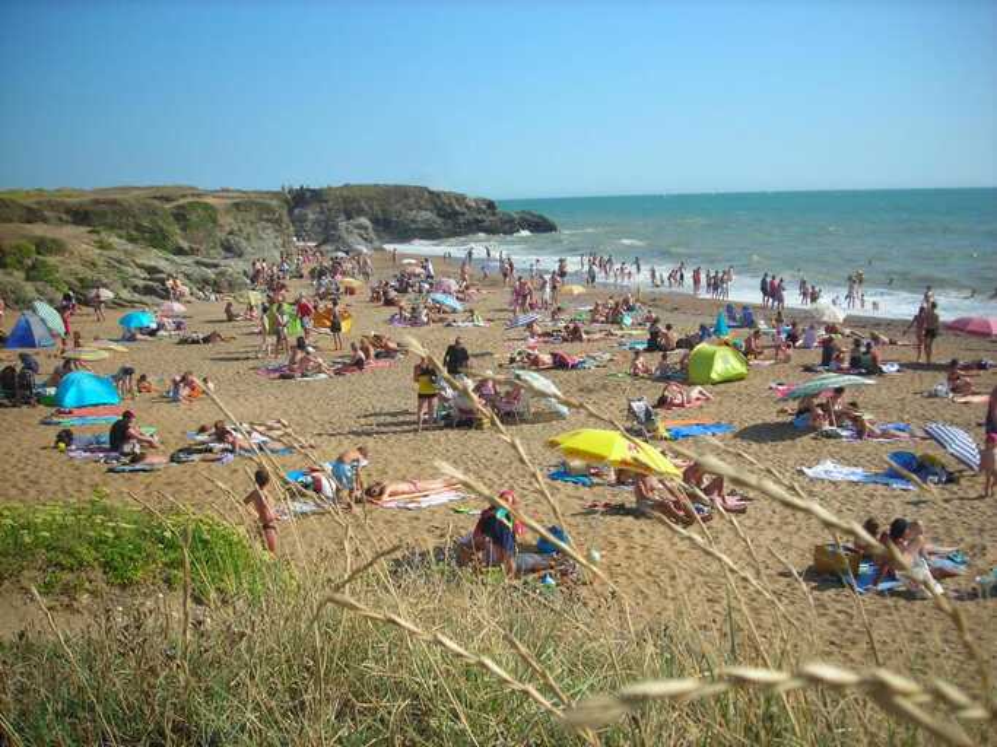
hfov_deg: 49.0
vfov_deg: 37.7
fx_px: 1094
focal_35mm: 38
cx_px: 498
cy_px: 374
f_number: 6.4
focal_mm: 6.3
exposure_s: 1/173
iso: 50
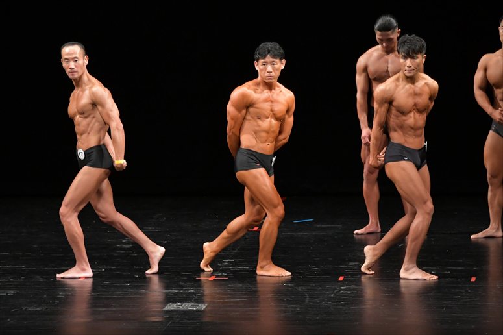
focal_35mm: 240
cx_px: 252
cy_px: 168
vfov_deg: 5.7
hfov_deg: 8.6
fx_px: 3352
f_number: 5.6
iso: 3200
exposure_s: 1/400
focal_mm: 160
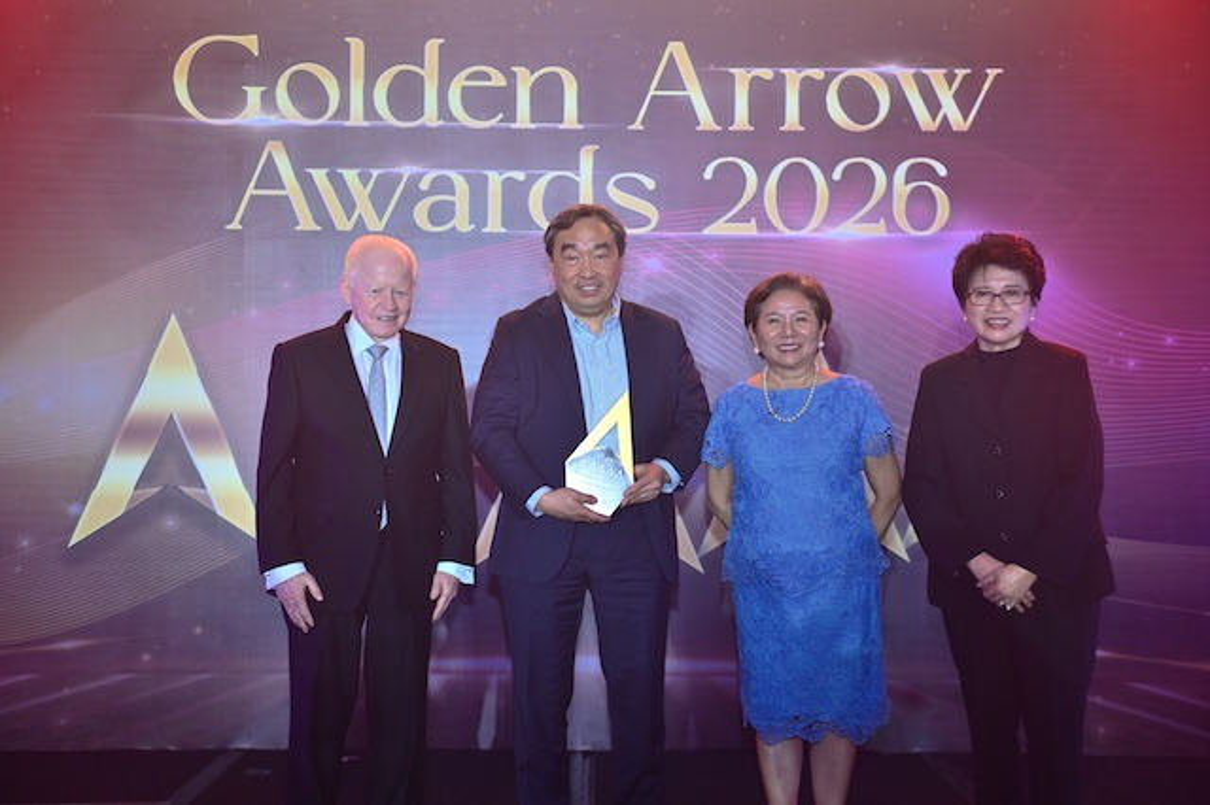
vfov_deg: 29.8
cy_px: 402
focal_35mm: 45
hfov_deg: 43.6
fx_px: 1512
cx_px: 605
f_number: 2.8
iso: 640
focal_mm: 45
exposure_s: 1/250
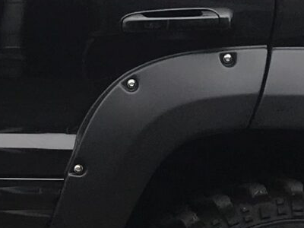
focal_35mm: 179
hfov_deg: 10.5
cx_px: -204
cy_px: 213
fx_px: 1572
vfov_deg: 8.3
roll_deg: -3.1
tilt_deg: -11.2
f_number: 1.8
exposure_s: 1/251
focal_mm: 3.99
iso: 20
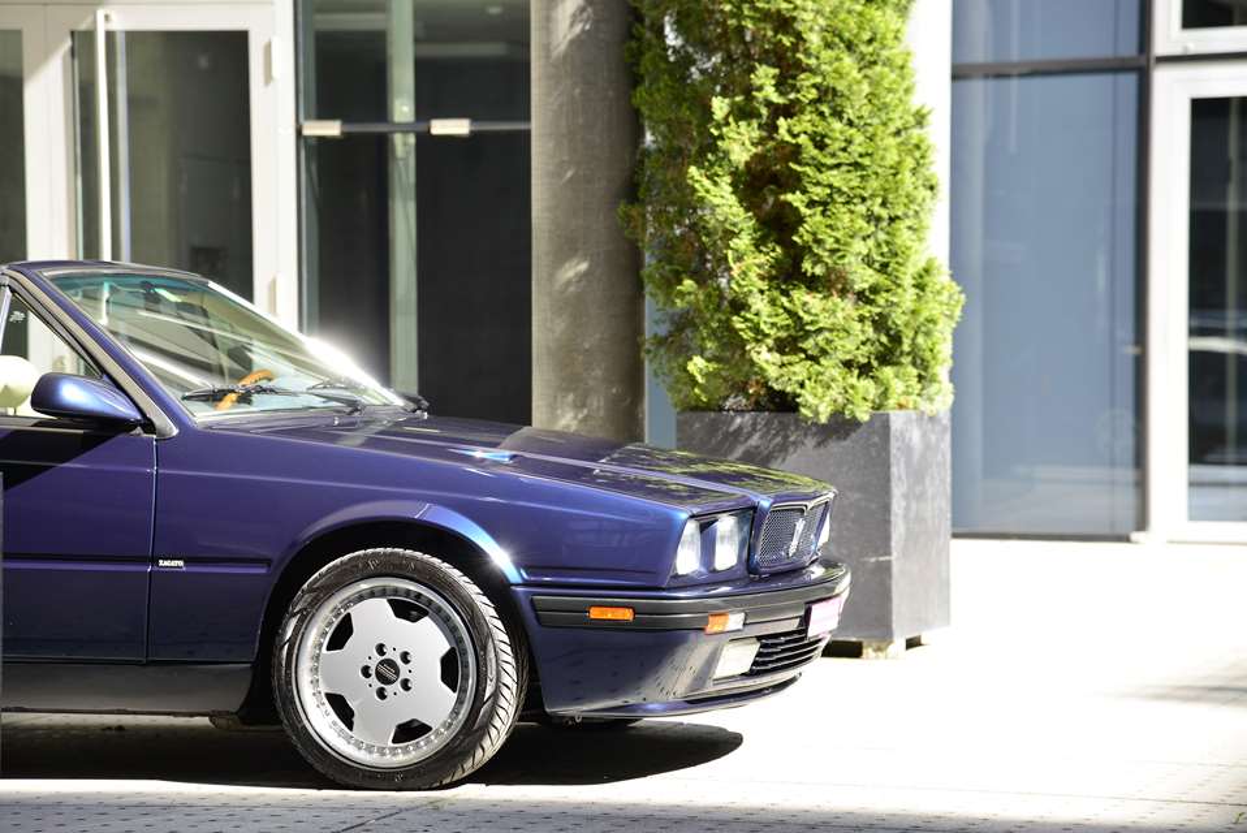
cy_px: 416
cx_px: 624
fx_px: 4159
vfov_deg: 11.4
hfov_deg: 17.1
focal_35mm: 120
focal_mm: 120
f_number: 5
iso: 200
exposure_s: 1/200
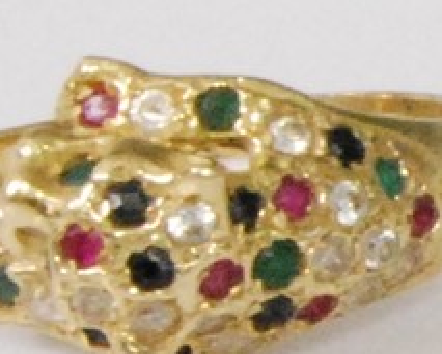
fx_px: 1454
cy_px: 188
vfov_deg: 13.9
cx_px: 232
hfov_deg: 17.3
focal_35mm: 111
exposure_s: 1/125
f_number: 22
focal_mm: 42
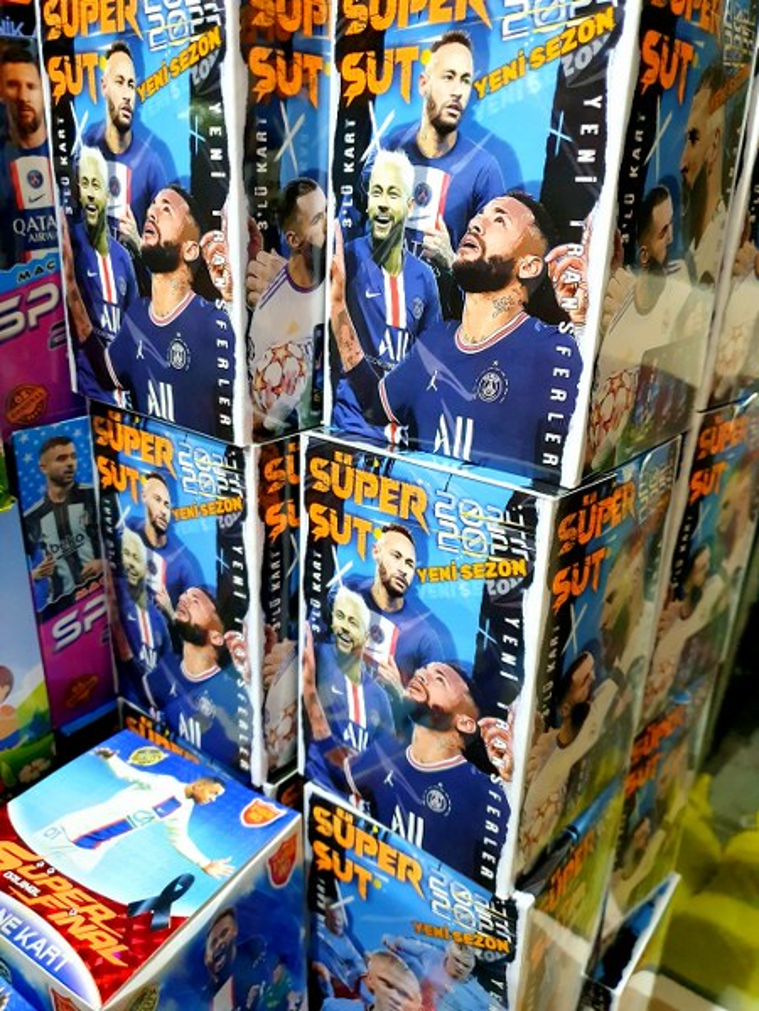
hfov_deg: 53.1
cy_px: 506
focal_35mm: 26
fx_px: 760
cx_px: 380
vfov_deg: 67.3
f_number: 1.5
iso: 500
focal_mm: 4.32
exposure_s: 1/50
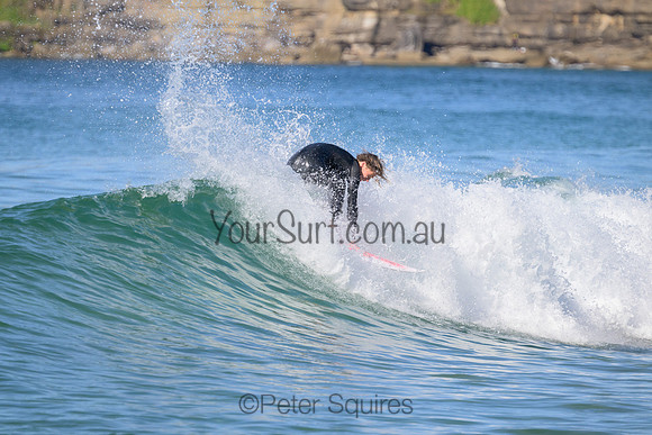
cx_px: 326
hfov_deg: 3.4
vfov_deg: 2.3
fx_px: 11050
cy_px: 218
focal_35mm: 610
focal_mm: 610
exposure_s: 1/2000
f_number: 11
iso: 1000
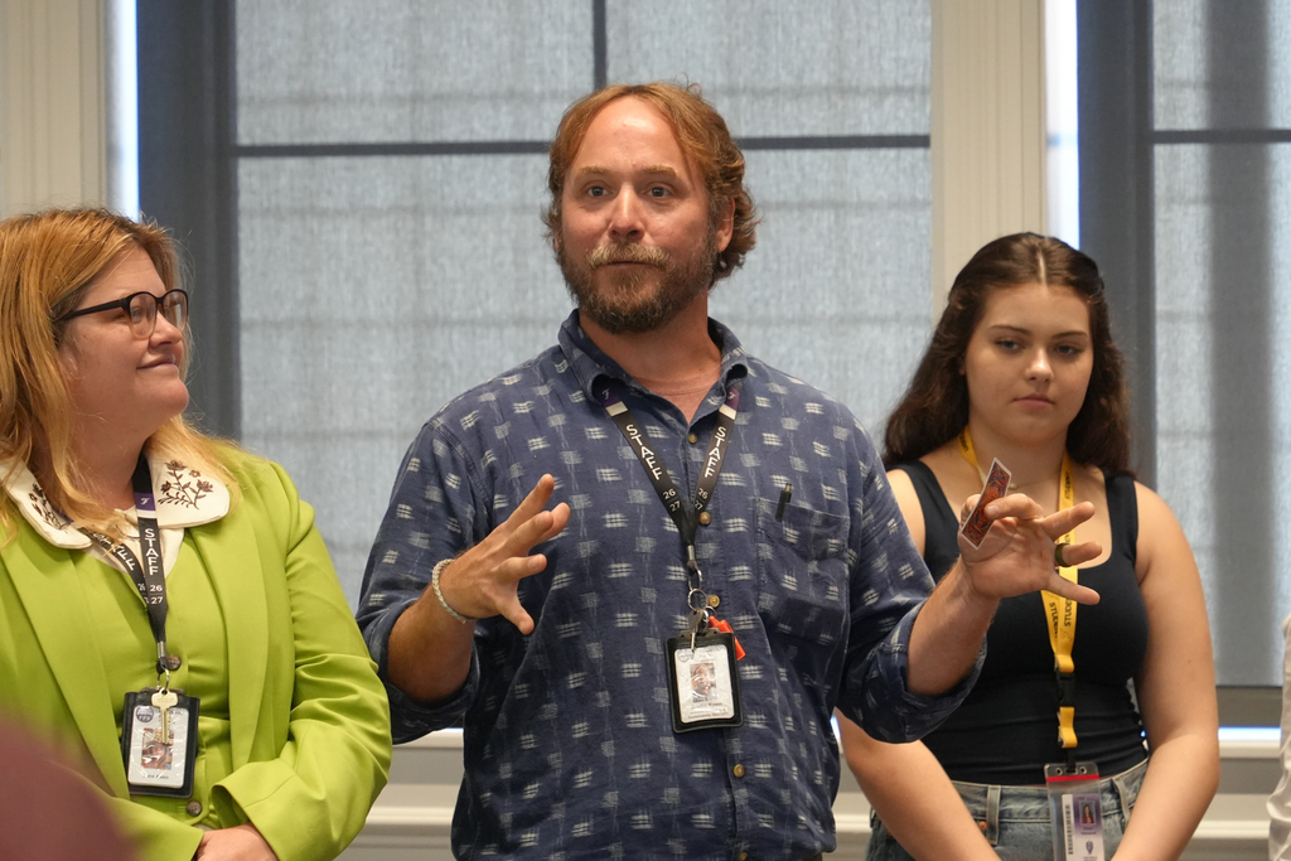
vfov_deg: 6.1
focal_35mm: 226
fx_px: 8105
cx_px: 646
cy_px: 430
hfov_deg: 9.1
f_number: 5.6
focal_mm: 151
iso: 4000
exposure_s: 1/250
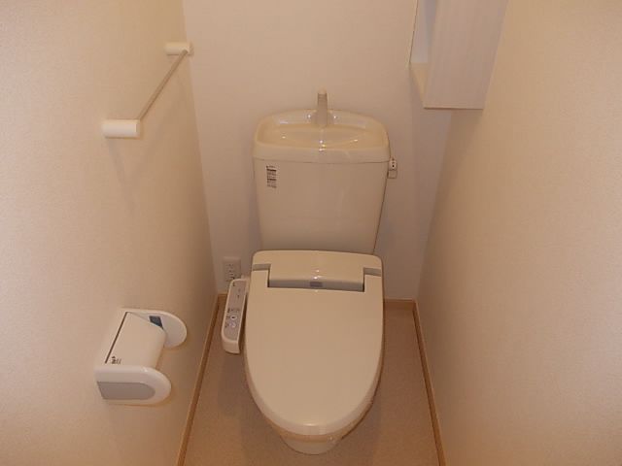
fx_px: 503
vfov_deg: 49.7
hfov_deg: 63.4
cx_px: 311
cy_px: 233
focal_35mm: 28
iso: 200
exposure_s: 1/25
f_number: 2.7
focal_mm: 4
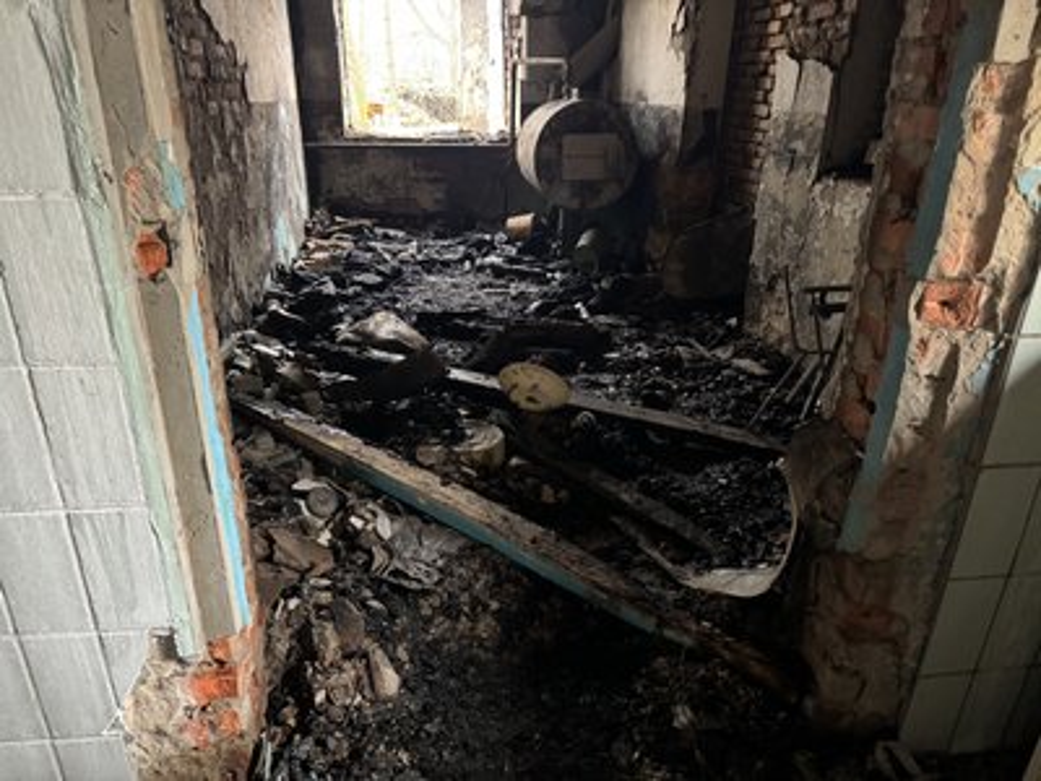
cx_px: 520
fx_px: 722
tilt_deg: -21.4
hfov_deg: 71.6
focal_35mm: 24
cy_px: 390
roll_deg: -0.2
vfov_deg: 56.8
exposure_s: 1/30
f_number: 1.78
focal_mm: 6.76
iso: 1000
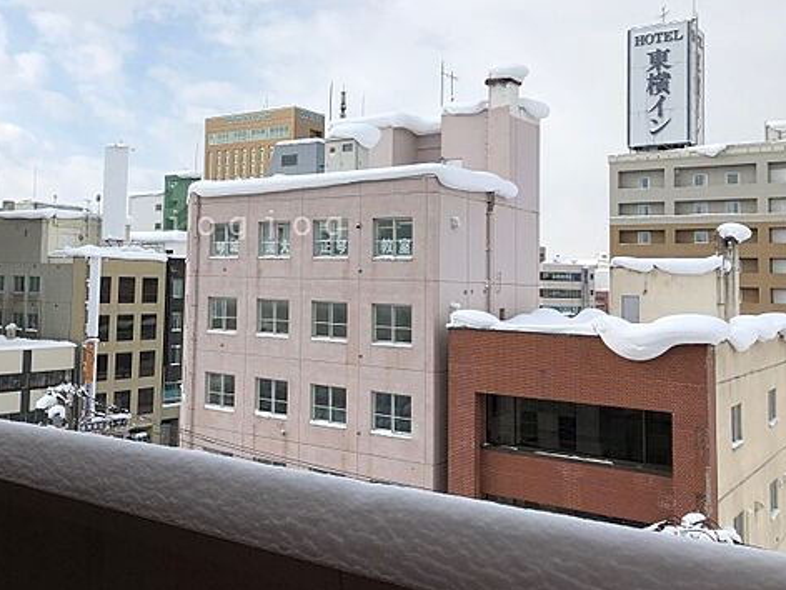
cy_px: 223
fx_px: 863
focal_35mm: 38
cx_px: 258
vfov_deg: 37.5
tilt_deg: +2.7
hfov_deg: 48.1
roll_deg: -1.9
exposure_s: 1/3690
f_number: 1.8
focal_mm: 3.99
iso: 25
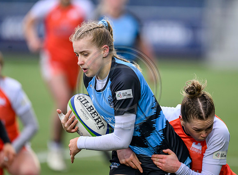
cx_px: 147
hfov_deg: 4.2
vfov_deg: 3.1
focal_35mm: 479
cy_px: 77
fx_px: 3271
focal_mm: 400
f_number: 3.2
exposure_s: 1/2000
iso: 2500
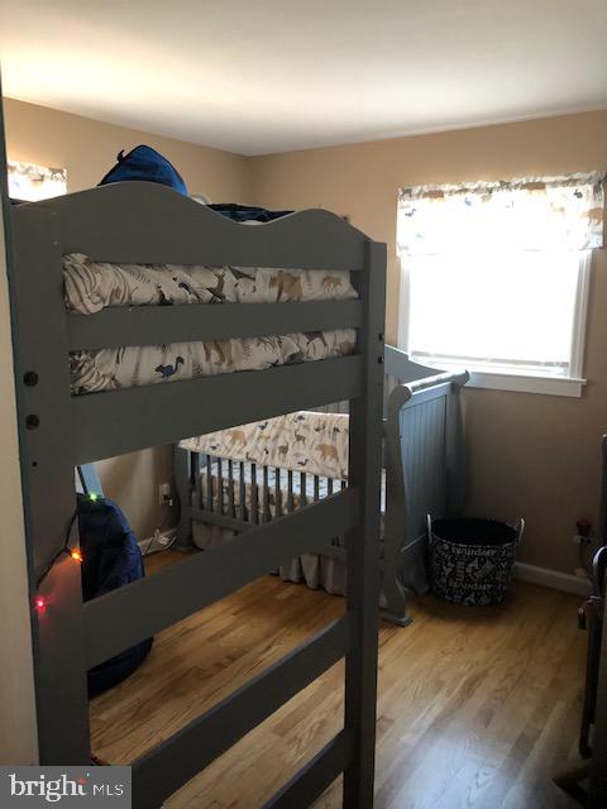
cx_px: 304
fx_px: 655
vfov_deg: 63.4
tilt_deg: -10.3
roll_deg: -0.9
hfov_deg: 49.7
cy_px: 404
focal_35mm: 28
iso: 100
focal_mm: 3.99
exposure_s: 1/13
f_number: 1.8
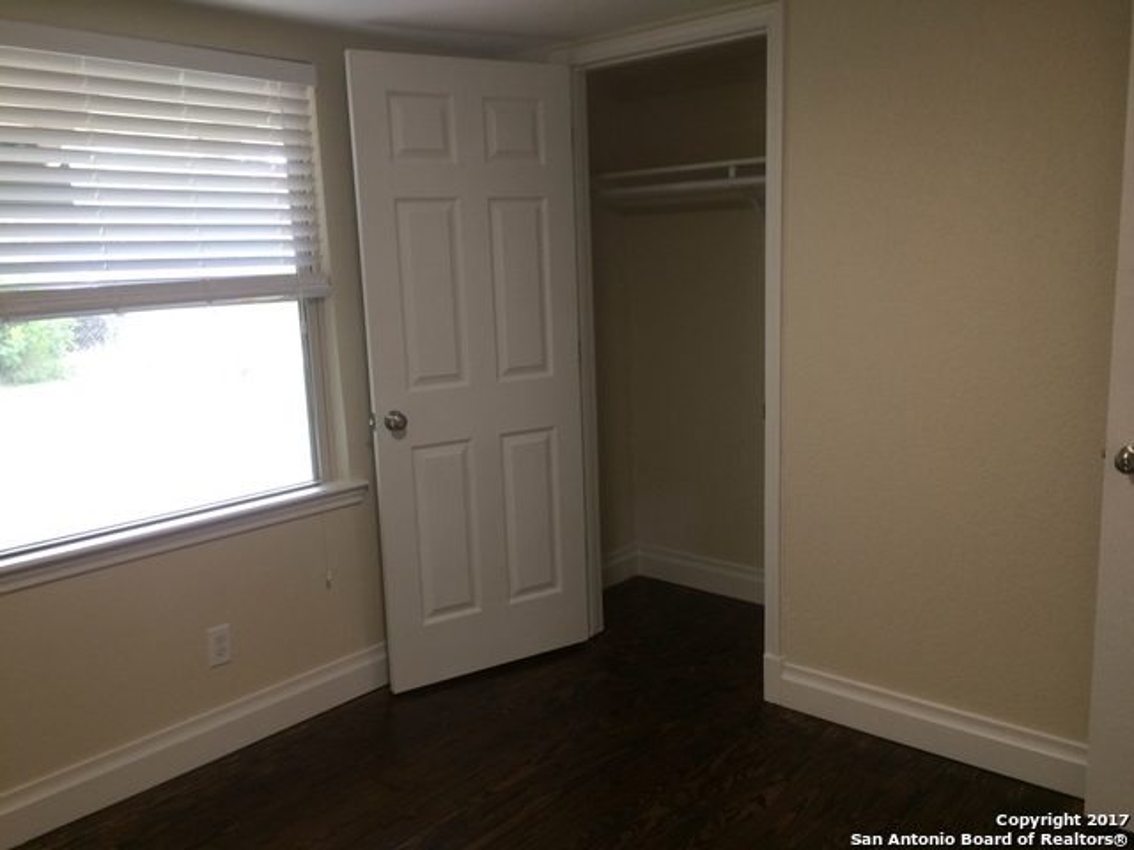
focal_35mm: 29
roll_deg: +0.6
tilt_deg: -7.4
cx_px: 567
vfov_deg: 48.2
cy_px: 425
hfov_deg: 61.7
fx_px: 950
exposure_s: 1/30
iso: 64
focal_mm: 4.15
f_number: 2.2
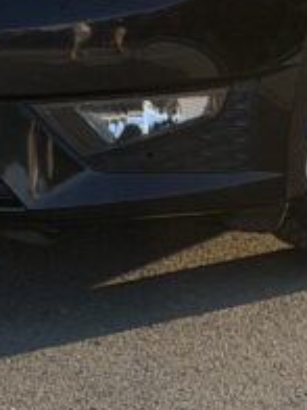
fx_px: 2968
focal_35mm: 251
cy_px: -600
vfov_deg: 7.4
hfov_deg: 5.9
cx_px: 311
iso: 100
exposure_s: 1/1883
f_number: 1.78
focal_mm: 6.76
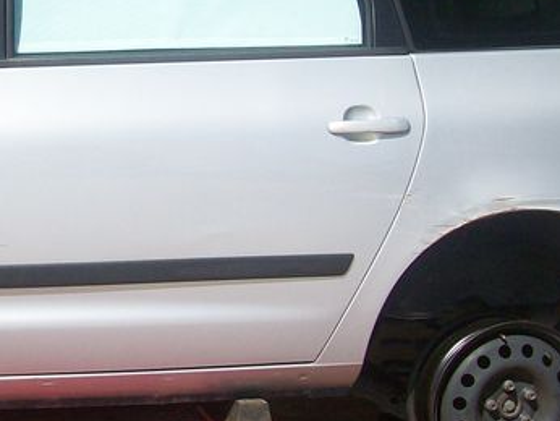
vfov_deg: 14.2
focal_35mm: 104
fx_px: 1684
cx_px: -84
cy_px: 100
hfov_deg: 18.1
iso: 80
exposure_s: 1/552
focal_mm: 6
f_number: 4.8
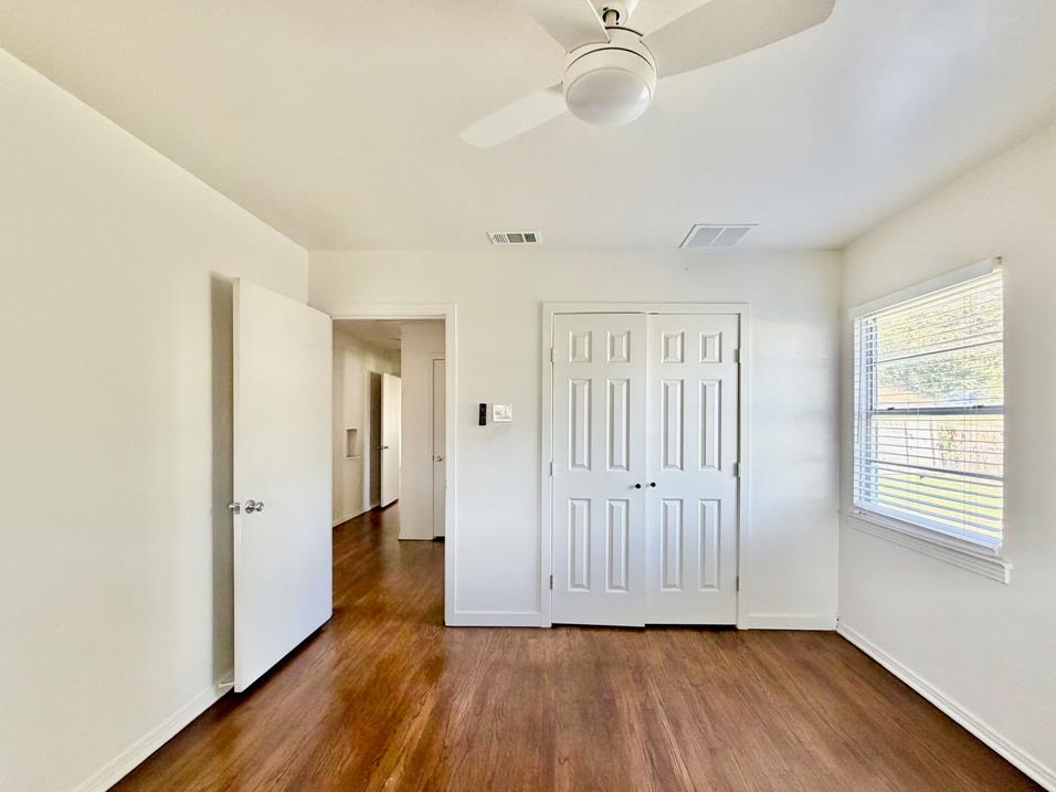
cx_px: 557
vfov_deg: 81.7
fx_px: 458
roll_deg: +0.0
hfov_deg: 98.1
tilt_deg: -0.8
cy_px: 421
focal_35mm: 15
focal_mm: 2.22
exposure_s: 1/113
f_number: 2.2
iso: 320
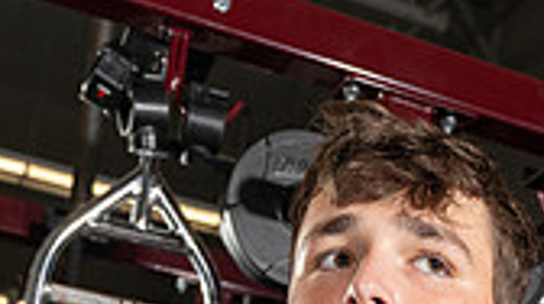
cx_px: 350
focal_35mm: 90
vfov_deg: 11.3
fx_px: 1297
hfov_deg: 23.6
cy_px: 711
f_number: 5.6
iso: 200
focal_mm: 32
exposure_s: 1/250
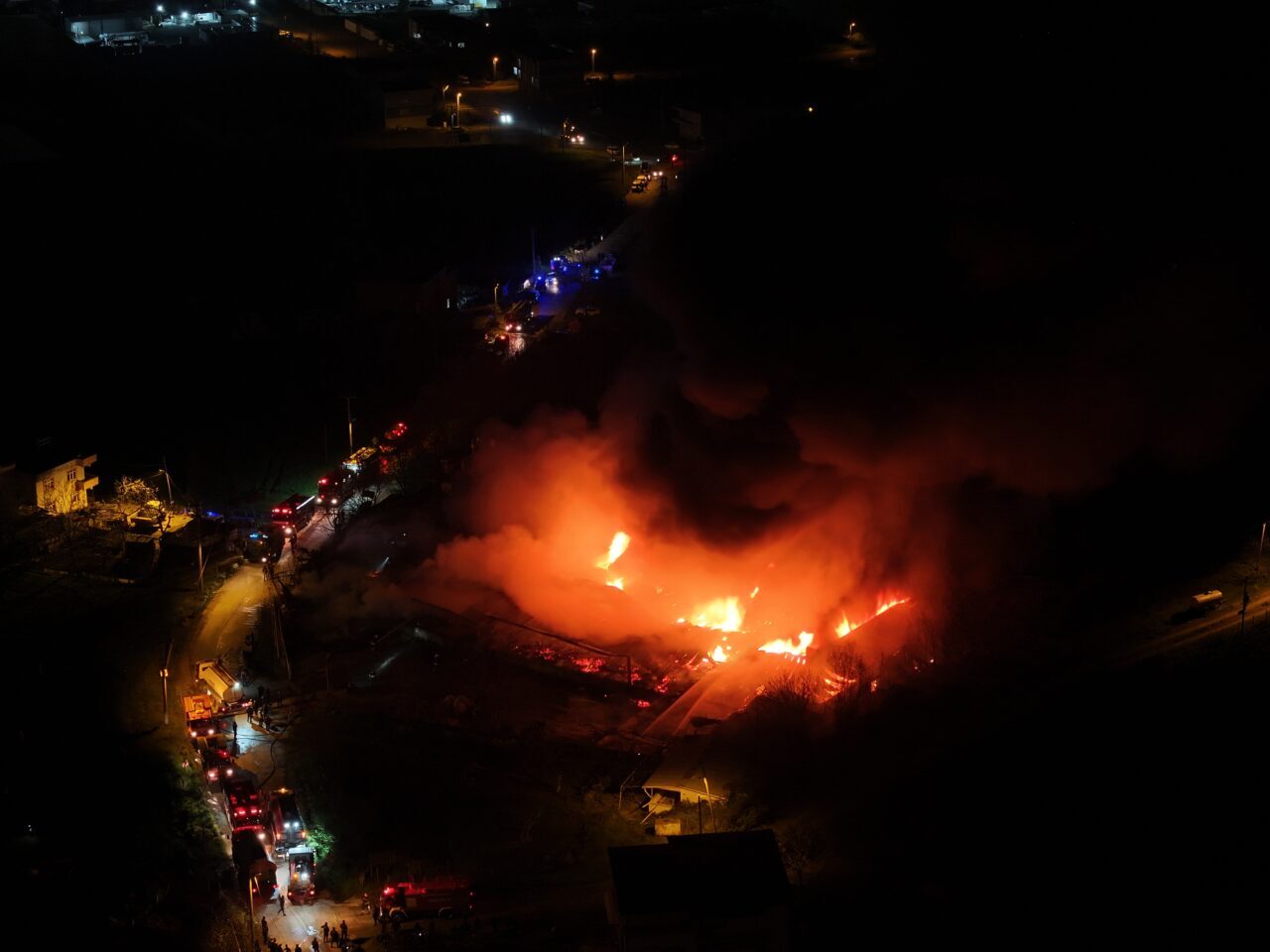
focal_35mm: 70
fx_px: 2568
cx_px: 635
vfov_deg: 21.0
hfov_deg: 27.8
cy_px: 476
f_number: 2.8
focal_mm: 19.35
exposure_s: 1/12.5
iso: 930
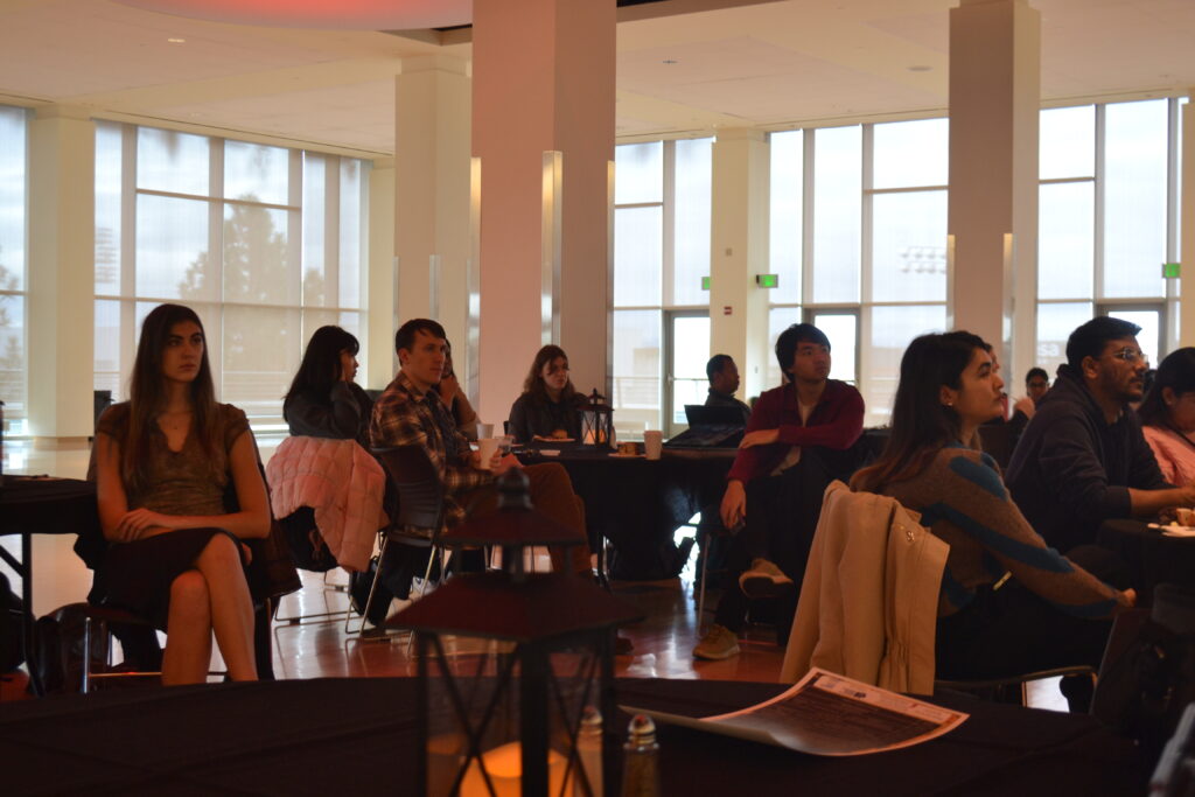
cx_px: 598
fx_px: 1693
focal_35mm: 51
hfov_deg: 38.9
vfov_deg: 26.5
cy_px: 398
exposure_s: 1/15
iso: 500
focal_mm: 34
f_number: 5
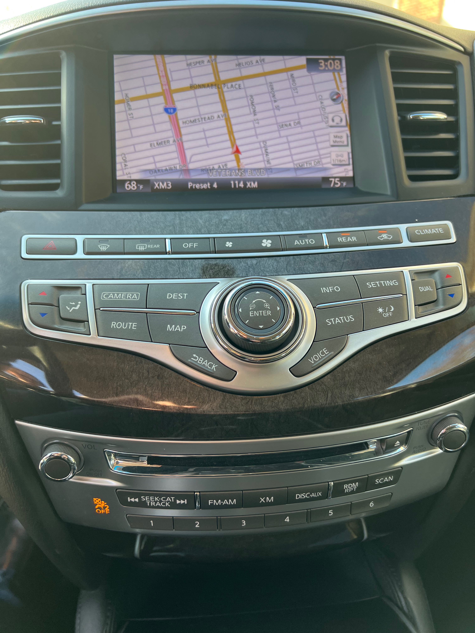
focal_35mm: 26
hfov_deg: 53.1
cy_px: 316
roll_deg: +0.0
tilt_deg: -24.3
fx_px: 476
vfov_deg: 67.3
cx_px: 238
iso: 40
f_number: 1.5
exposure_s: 1/121
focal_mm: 5.7
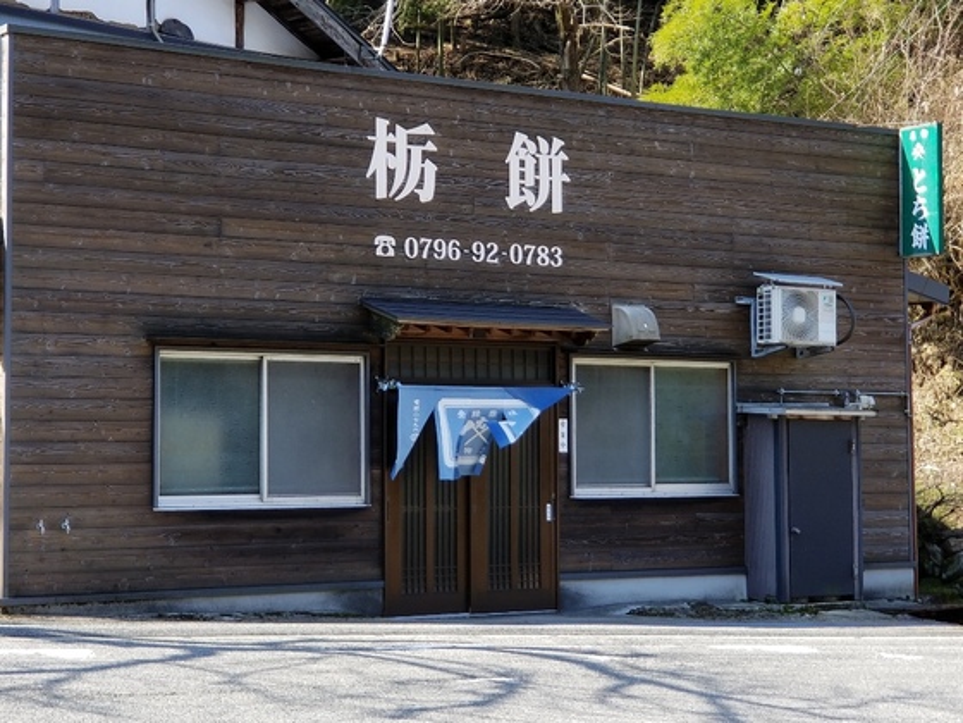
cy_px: 362
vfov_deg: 28.0
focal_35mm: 52
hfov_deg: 36.8
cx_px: 482
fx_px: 1447
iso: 25
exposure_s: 1/185
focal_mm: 6
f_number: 2.4
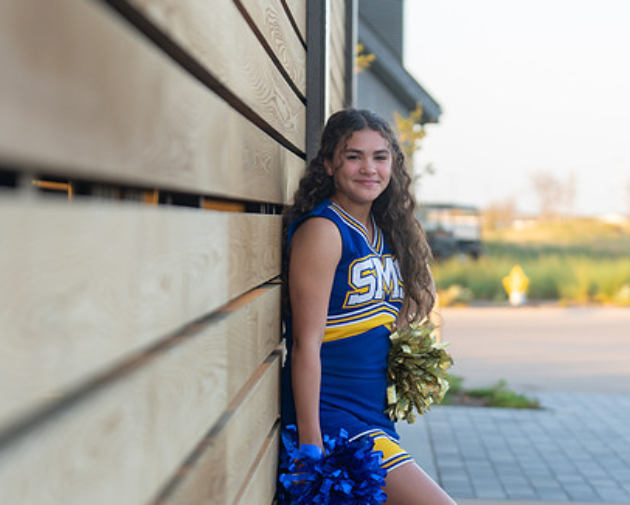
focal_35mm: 99
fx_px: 1846
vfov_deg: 15.5
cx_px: 368
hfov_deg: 19.3
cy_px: 290
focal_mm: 70
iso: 320
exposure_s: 1/320
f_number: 2.8
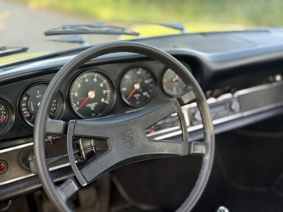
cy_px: 106
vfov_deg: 30.3
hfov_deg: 39.7
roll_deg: -2.4
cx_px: 142
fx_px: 392
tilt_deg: -17.7
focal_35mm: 48
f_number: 1.78
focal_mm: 6.76
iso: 100
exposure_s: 1/170
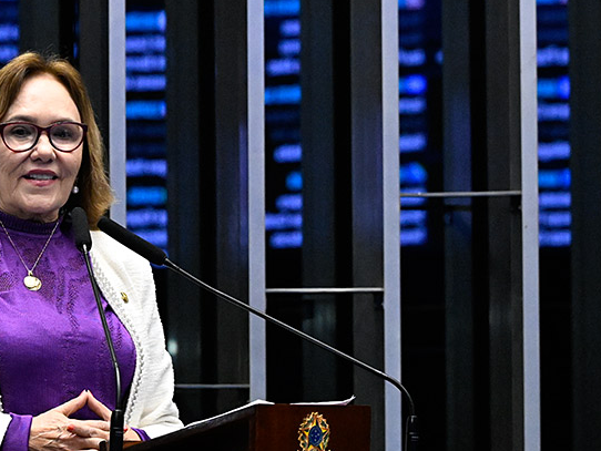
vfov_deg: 5.4
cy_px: 213
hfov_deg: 7.2
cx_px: 150
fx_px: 4759
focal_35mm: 274
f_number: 4
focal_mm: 120
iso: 6400
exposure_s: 1/200
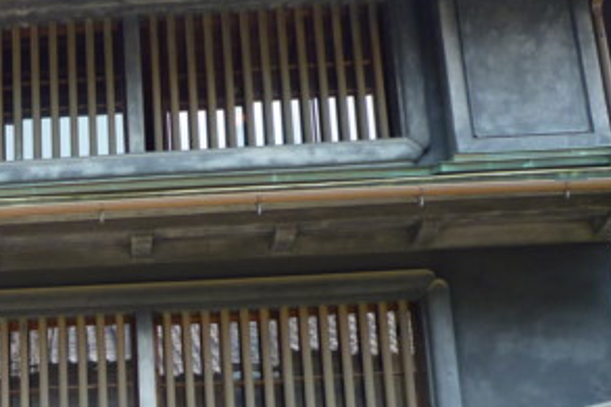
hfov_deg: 26.8
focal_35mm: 71
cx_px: -13
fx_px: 1204
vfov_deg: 18.5
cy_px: 430
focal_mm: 4.4
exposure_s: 1/125
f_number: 2.8
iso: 80
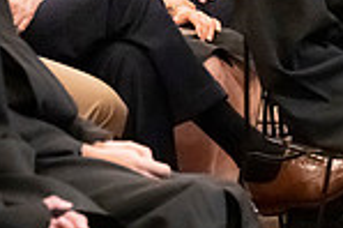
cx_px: 631
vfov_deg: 2.9
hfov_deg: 4.4
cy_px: -31
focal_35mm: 467
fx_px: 4445
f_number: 6.3
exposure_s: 1/80
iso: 10000
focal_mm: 120
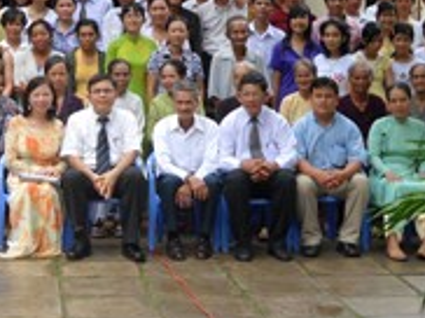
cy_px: 108
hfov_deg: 19.3
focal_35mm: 101
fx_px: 1238
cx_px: 93
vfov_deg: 14.6
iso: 64
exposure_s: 1/148
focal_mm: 6.72
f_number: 3.1
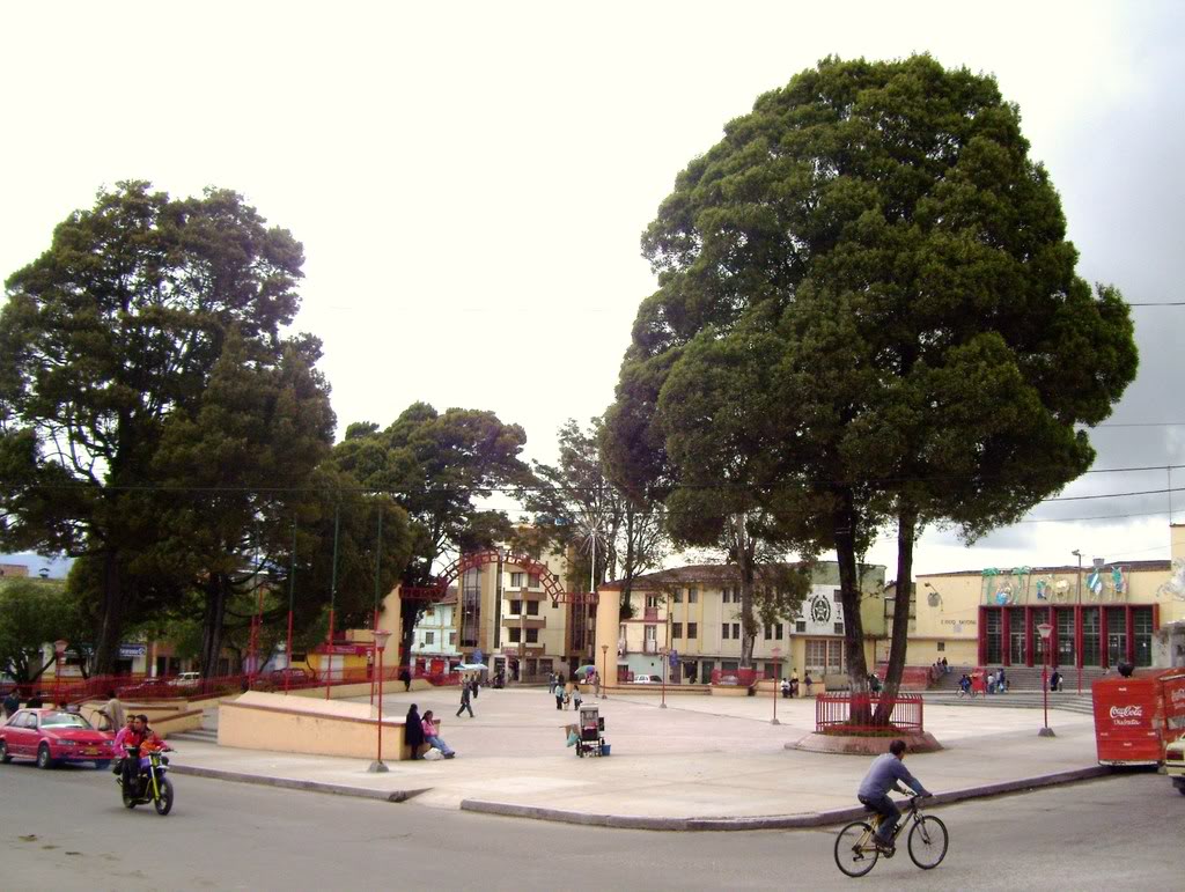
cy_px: 446
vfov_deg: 39.7
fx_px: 1234
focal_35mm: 36
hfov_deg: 51.3
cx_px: 592
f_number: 4.8
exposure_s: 1/800
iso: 80
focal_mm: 6
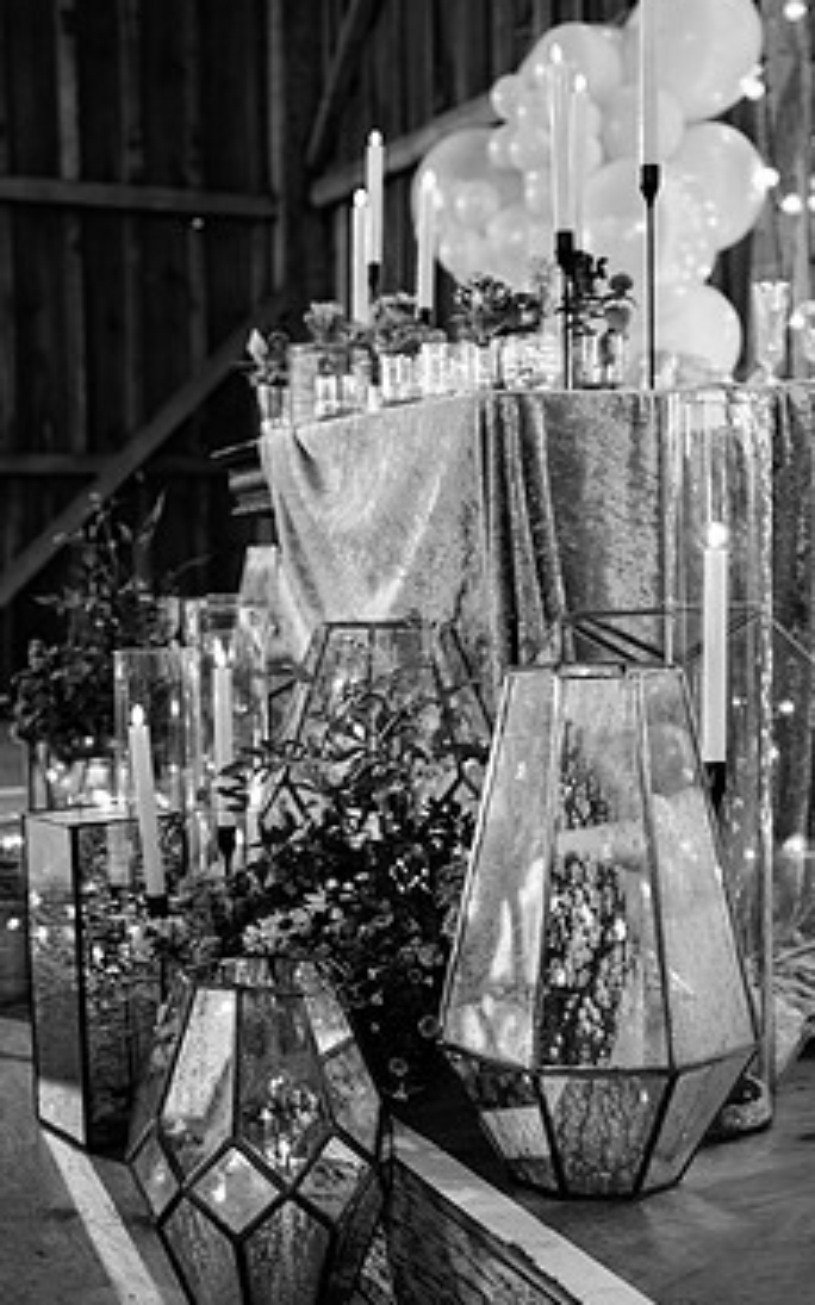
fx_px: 1742
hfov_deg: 26.3
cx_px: 391
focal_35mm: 49
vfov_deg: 40.9
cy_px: 758
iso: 1250
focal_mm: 39
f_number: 3.5
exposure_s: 1/200
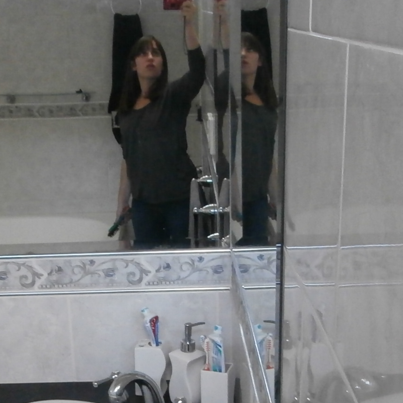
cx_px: 151
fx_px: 830
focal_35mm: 63
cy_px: 330
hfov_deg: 27.2
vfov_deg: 26.7
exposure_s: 1/20
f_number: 3
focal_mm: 4.2
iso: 400
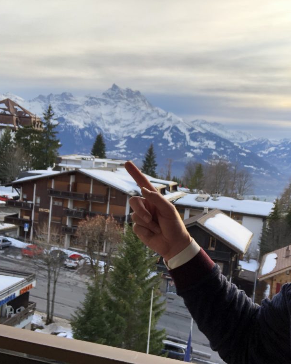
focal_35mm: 42
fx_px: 452
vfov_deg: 43.8
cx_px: 161
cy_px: 181
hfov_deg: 35.7
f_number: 2.2
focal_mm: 2.87
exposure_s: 1/120
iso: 20
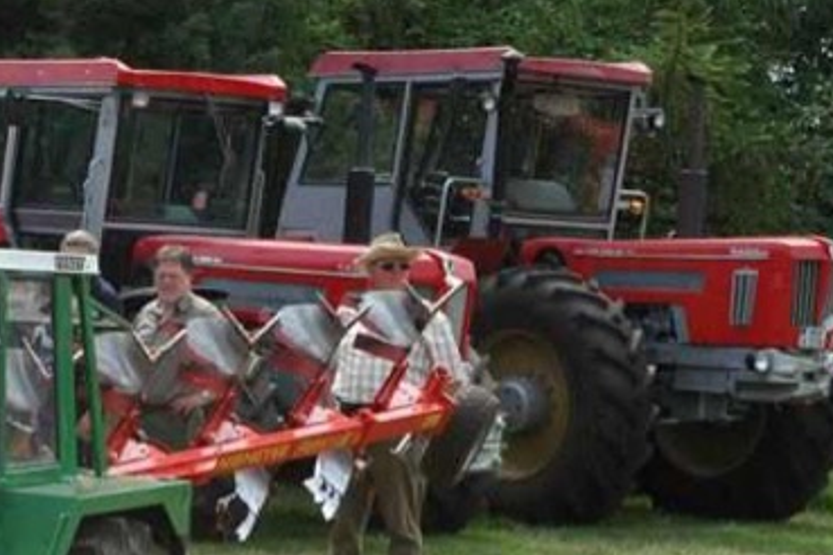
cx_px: -5
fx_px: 3008
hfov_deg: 15.5
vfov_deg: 10.5
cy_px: 510
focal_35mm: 130
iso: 400
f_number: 9
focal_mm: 40
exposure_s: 1/320
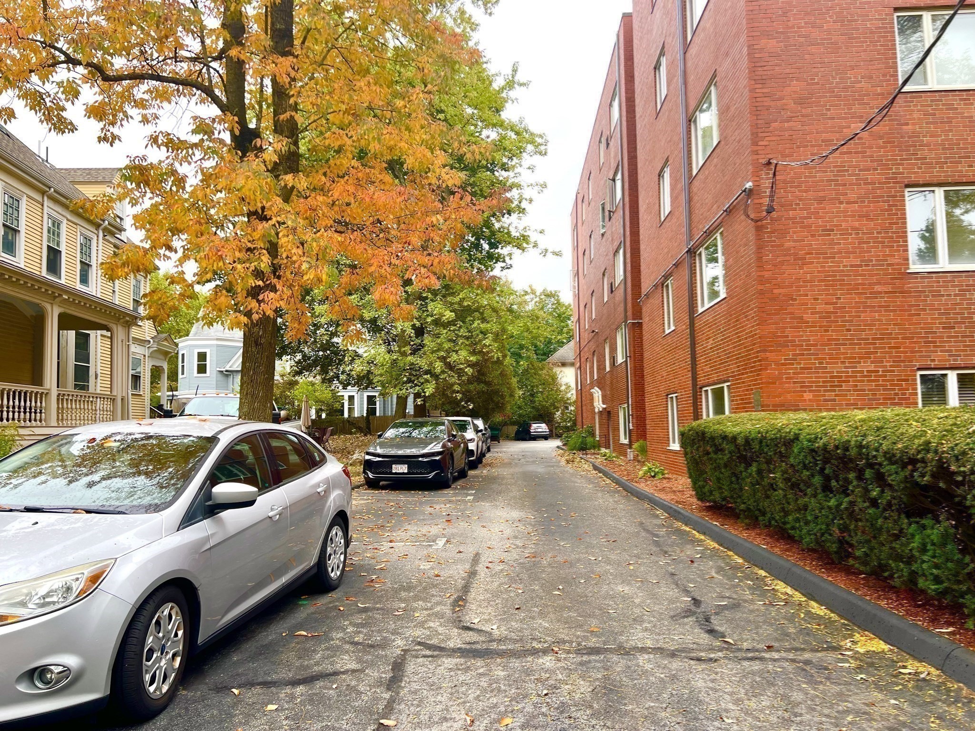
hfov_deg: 67.3
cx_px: 488
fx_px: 732
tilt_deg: +3.3
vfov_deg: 53.1
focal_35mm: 26
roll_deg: +1.2
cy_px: 366
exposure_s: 1/167
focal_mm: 5.7
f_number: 1.5
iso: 50
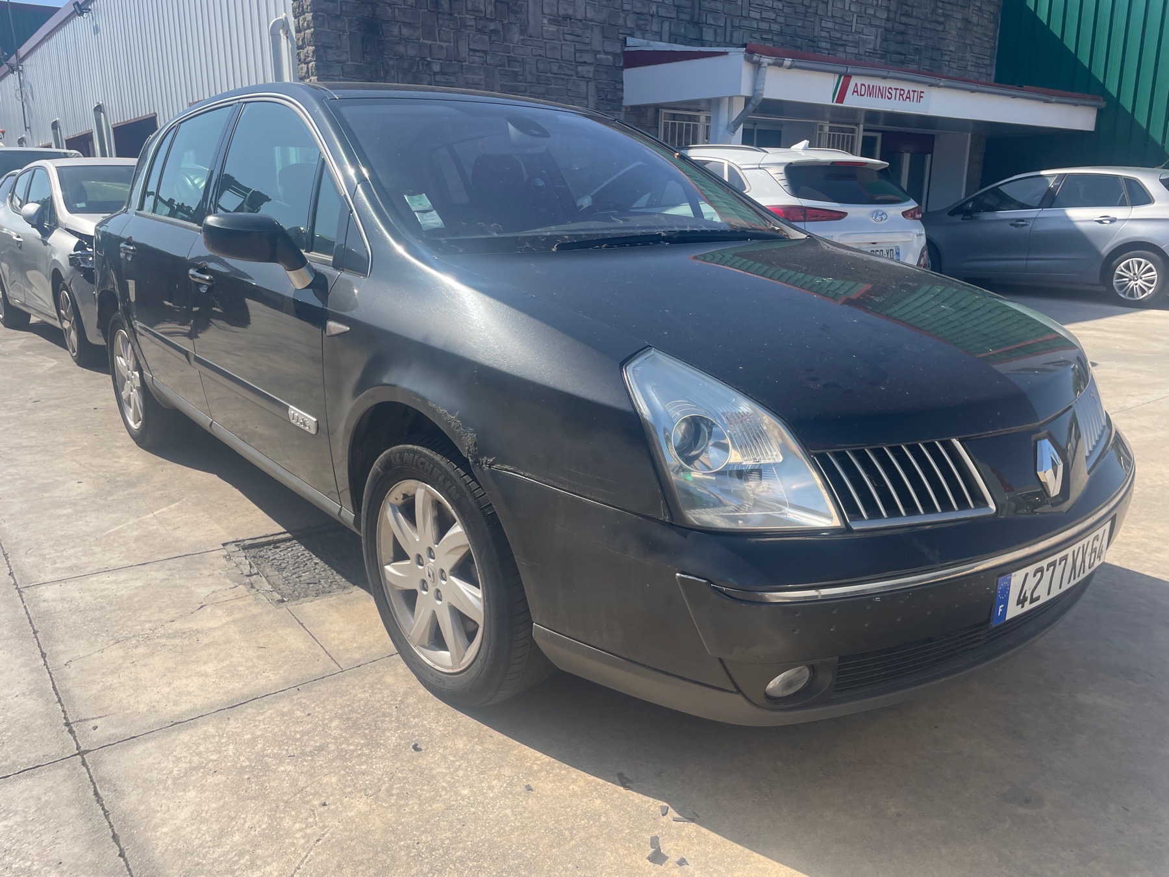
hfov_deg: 67.3
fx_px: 878
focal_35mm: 26
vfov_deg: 53.1
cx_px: 584
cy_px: 438
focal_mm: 4.2
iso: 32
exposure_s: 1/2174
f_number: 1.6
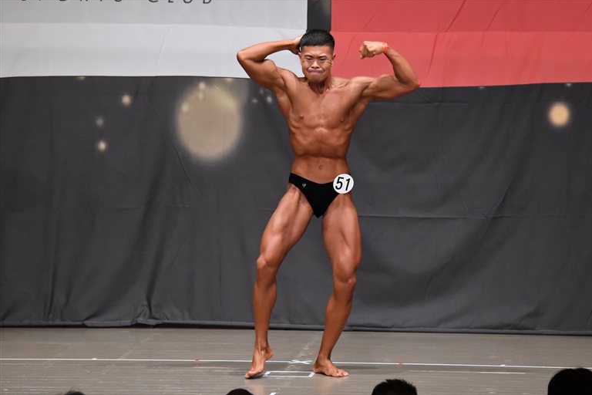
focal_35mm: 227
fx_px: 3733
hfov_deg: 9.1
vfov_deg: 6.1
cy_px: 197
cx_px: 298
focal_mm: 150
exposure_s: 1/400
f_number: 5.6
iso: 6400
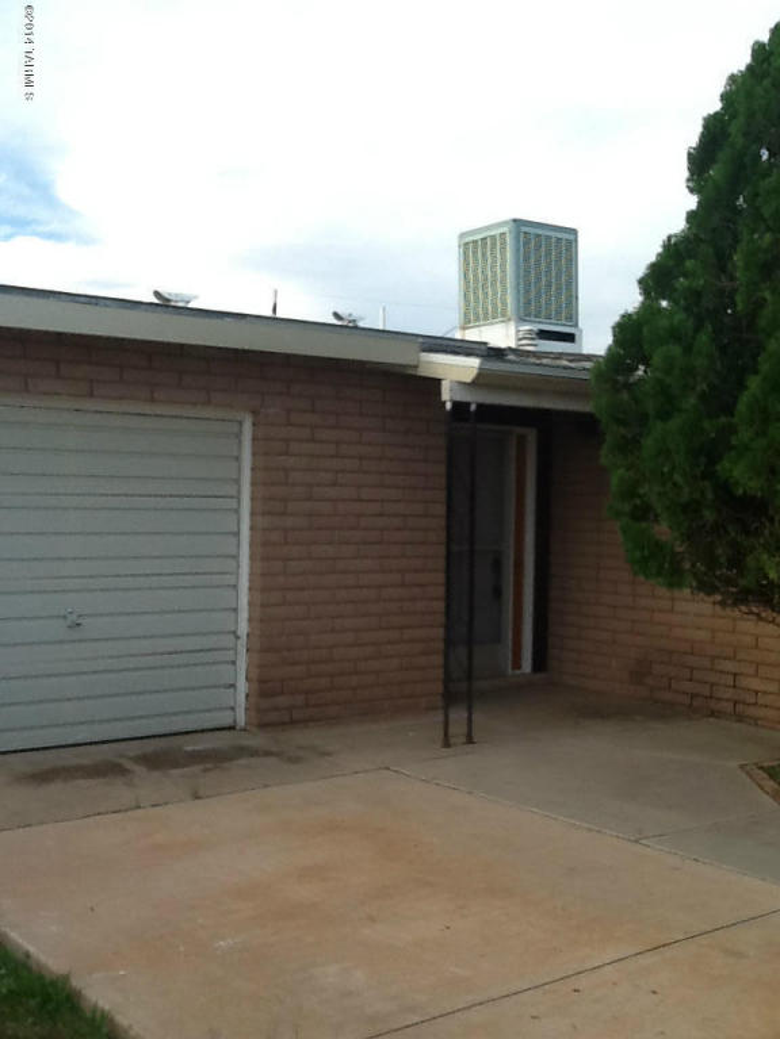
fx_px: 1322
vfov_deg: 42.9
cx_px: 390
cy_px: 520
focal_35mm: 44
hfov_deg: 32.9
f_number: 2.4
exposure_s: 1/469
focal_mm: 2.03
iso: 40
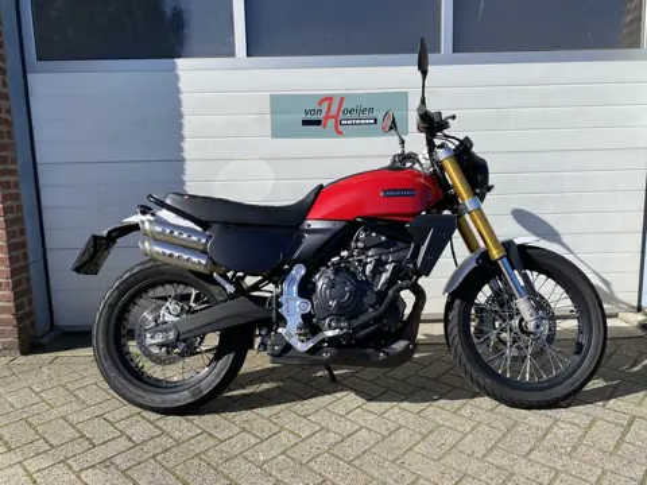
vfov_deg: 53.1
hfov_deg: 67.3
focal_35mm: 26
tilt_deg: -9.5
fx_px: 486
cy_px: 242
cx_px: 324
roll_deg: +1.8
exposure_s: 1/2315
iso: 32
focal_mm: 4.25
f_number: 1.8
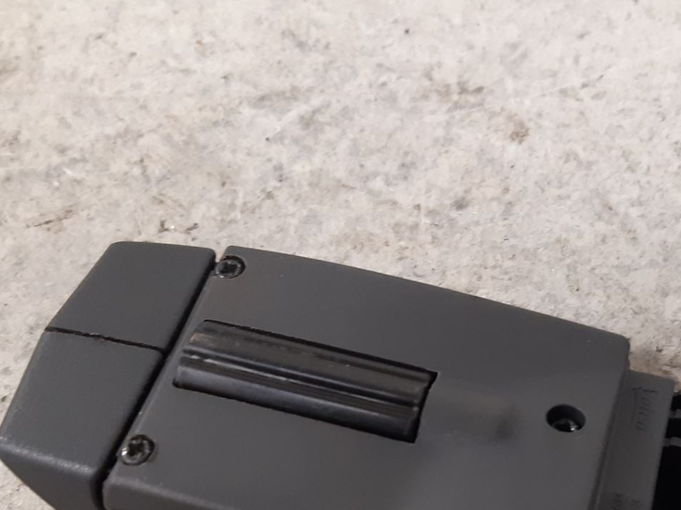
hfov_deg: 34.2
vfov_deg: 25.0
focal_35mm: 56
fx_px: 1102
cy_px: 498
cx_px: 406
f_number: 1.7
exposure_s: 1/25
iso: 200
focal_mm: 3.93
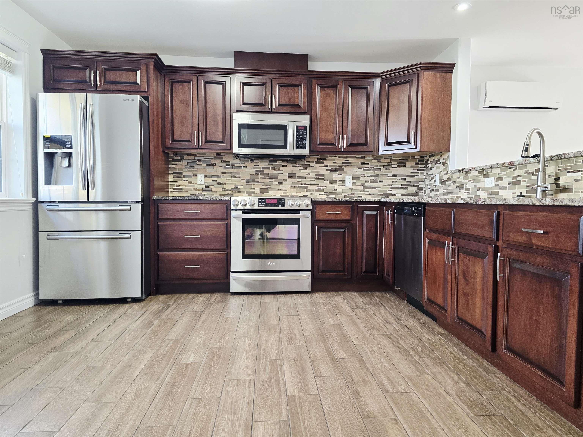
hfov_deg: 73.9
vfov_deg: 58.9
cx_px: 292
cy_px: 218
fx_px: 387
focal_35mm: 23
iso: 200
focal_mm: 6.3
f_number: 1.7
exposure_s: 1/120
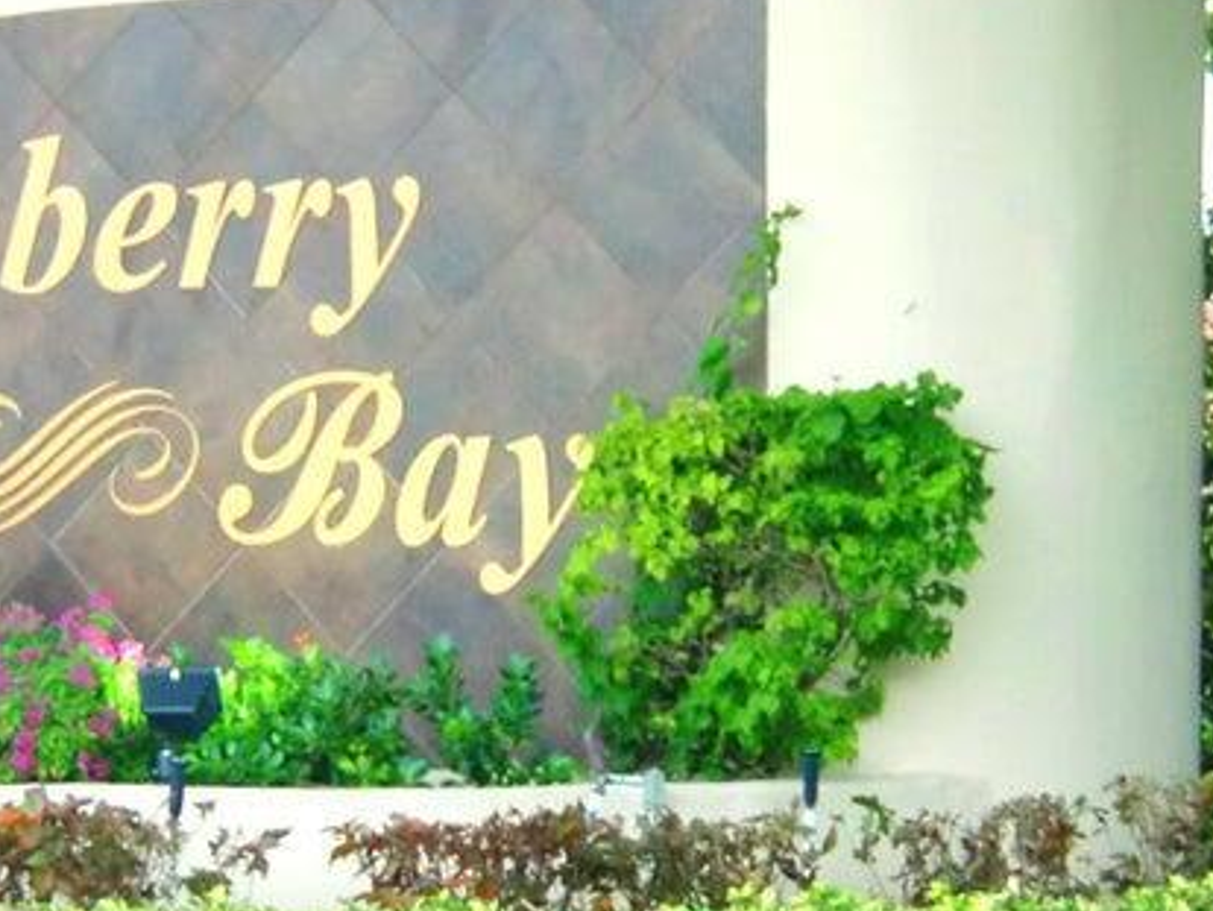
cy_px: 196
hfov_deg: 12.7
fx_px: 5435
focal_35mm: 155
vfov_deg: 9.6
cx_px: 634
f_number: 4
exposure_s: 1/60
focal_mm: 8.4
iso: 160
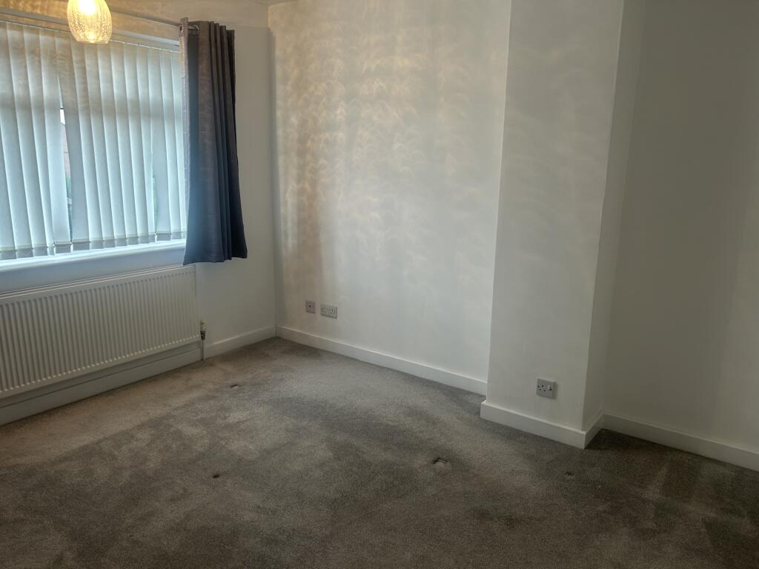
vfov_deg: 53.1
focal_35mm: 26
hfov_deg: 67.3
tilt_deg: -12.4
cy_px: 284
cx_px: 380
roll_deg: -1.2
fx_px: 570
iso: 64
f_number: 1.5
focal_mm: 5.7
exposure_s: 1/50
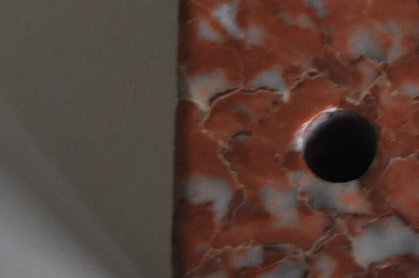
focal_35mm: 321
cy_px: 68
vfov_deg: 4.3
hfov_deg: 6.4
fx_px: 3736
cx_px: 483
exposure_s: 1/13
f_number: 5.3
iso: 1600
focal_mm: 75
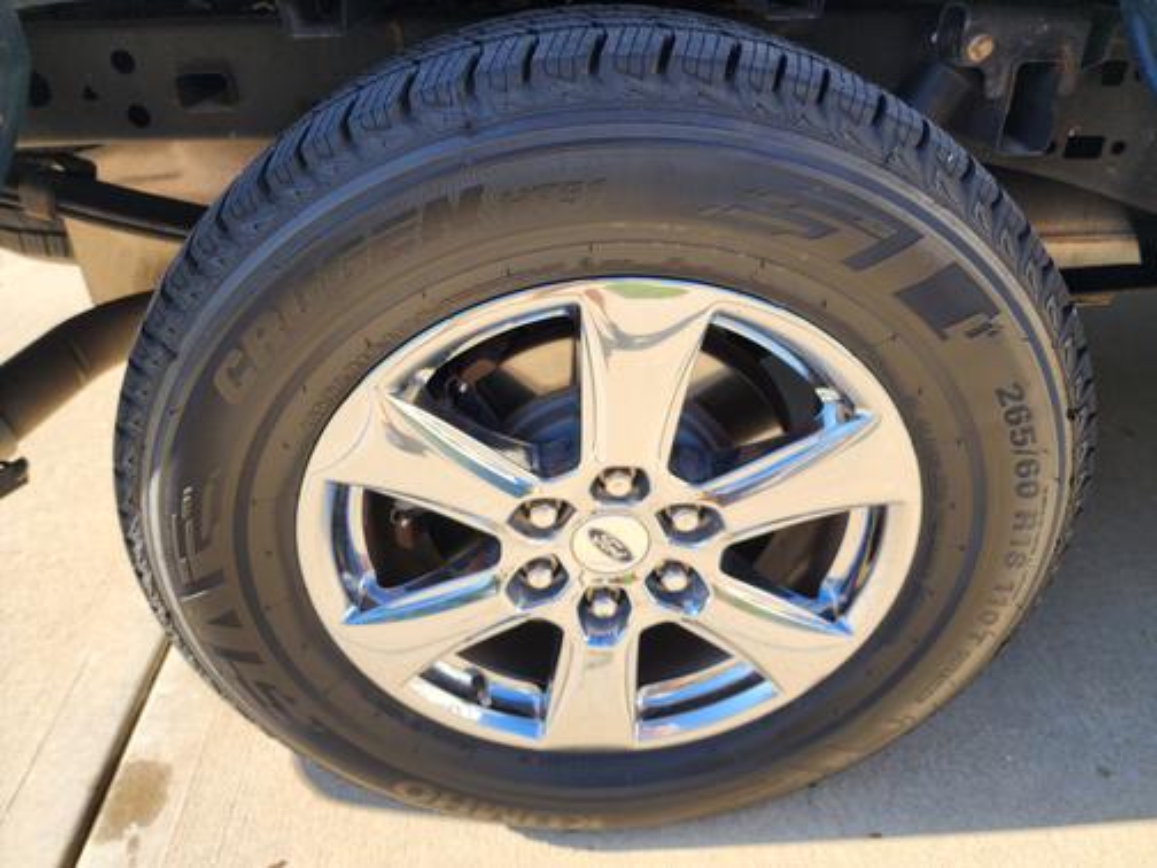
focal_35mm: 23
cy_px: 434
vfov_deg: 58.9
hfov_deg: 73.9
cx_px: 578
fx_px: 769
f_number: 1.8
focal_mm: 6.4
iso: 12
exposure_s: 1/222
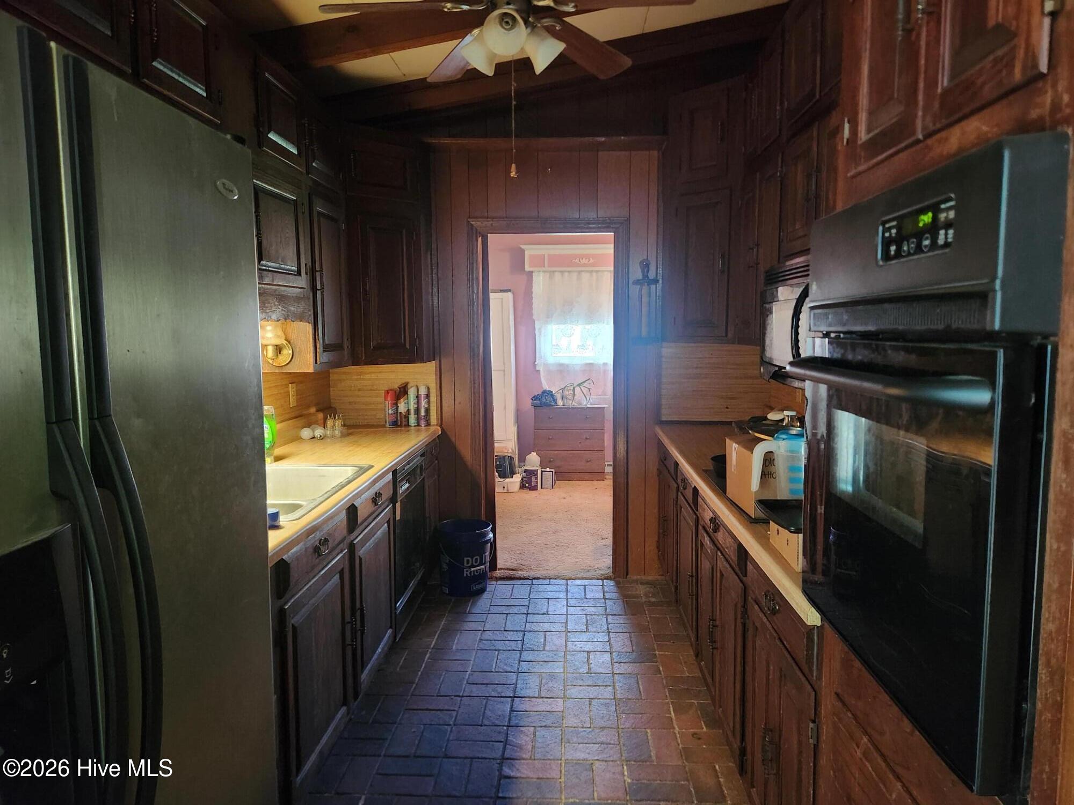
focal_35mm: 23
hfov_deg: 73.9
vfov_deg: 58.9
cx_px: 537
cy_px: 402
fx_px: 714
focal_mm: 5.4
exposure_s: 1/40
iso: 640
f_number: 1.8
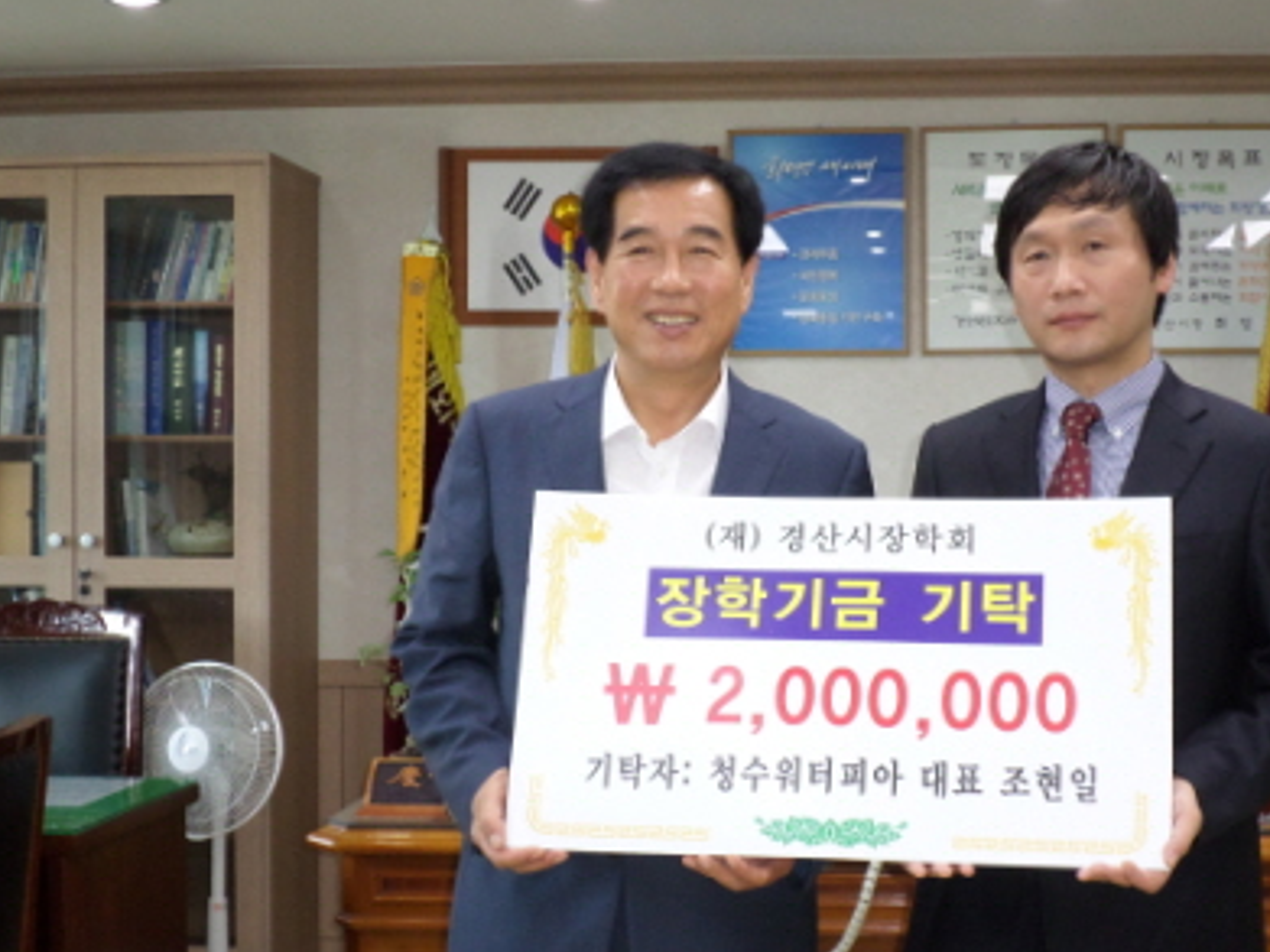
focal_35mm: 55
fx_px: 2017
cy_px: 525
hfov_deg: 34.8
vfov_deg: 26.5
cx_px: 767
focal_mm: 7.8
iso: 200
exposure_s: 1/45
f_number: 3.2
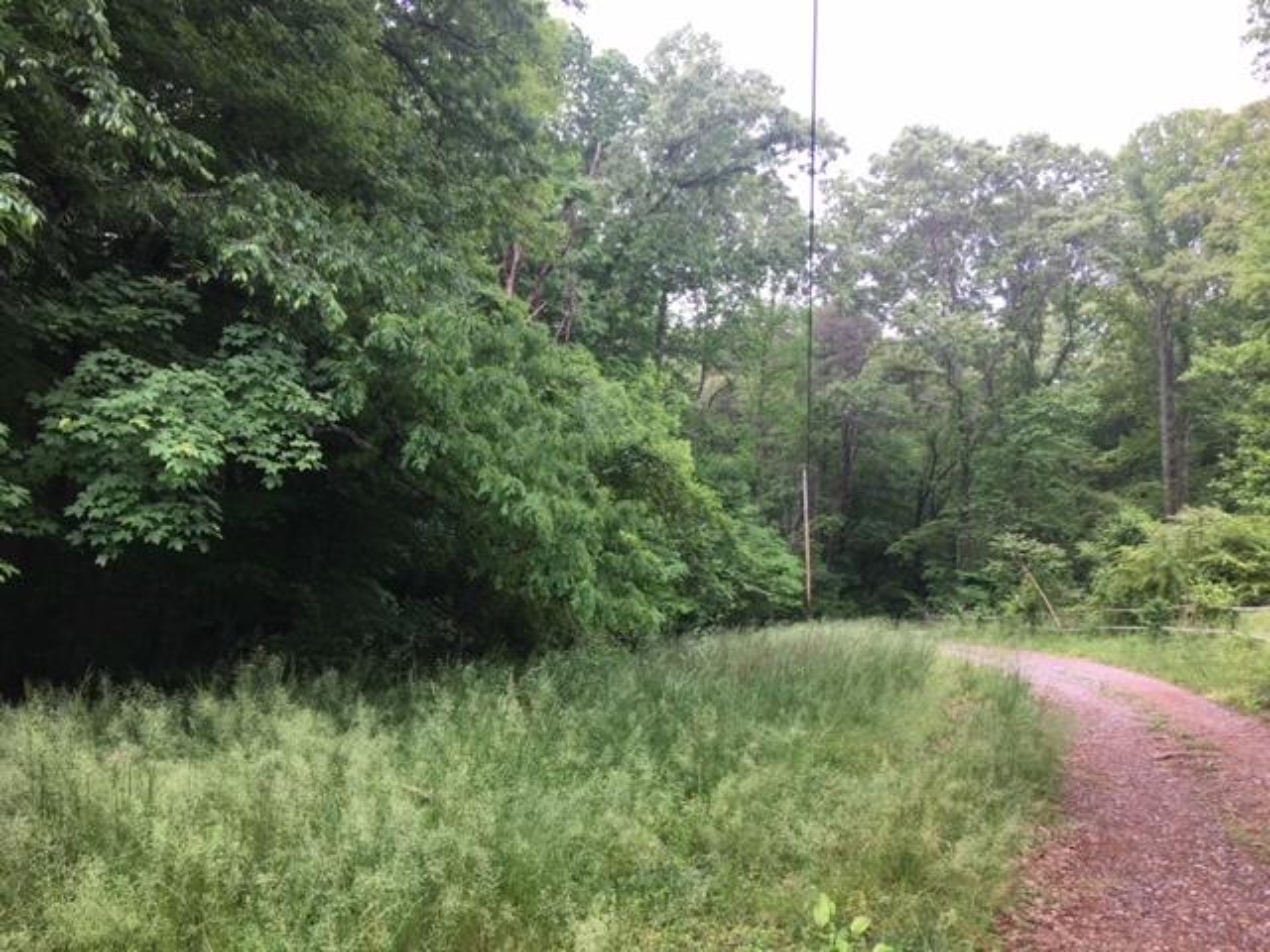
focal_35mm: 29
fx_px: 1064
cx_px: 635
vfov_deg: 48.2
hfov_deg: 61.7
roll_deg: -0.1
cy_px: 476
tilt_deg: -0.8
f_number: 2.2
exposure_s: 1/120
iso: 32
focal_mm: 4.15
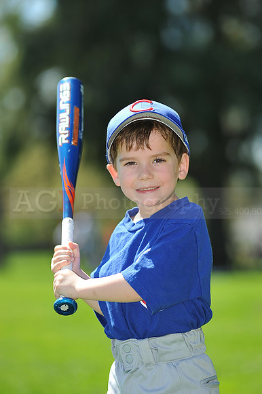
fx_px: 1967
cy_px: 197
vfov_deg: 11.4
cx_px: 131
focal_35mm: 180
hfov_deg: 7.6
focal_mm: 180
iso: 200
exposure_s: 1/800
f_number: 4.5
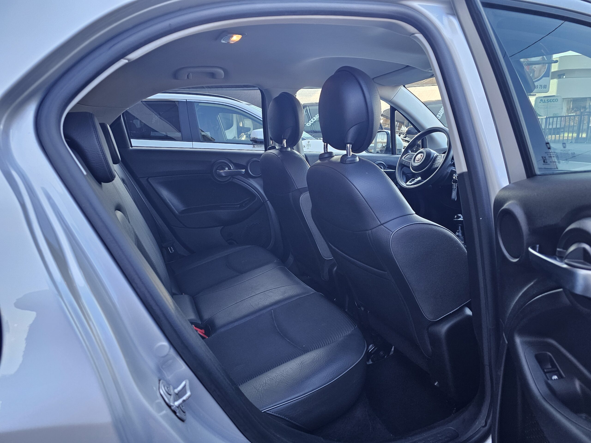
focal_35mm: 23
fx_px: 393
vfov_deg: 58.9
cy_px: 222
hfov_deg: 73.9
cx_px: 296
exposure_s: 1/190
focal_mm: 6.3
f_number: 1.7
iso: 200
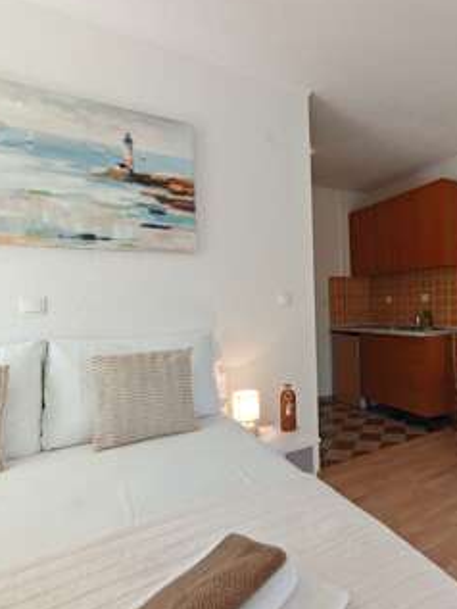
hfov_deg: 59.8
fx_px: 369
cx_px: 348
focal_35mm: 21
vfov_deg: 79.0
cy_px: 311
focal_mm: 1.82
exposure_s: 1/50
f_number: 2
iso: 50
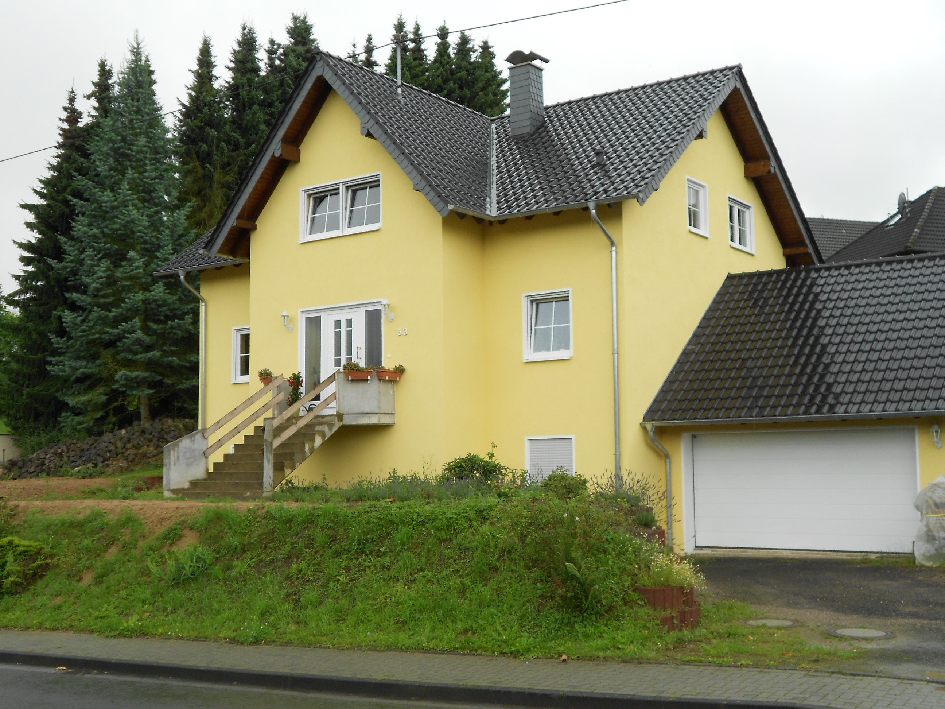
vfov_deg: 33.6
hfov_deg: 43.9
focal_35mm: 43
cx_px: 472
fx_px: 1174
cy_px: 354
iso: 80
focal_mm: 7.7
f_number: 4.2
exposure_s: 1/160
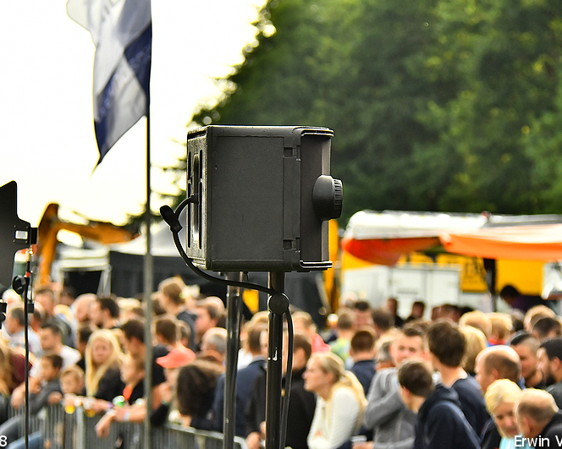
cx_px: 261
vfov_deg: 8.1
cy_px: 224
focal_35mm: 190
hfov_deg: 10.2
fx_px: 3160
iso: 1250
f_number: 5.6
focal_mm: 112
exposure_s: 1/2500
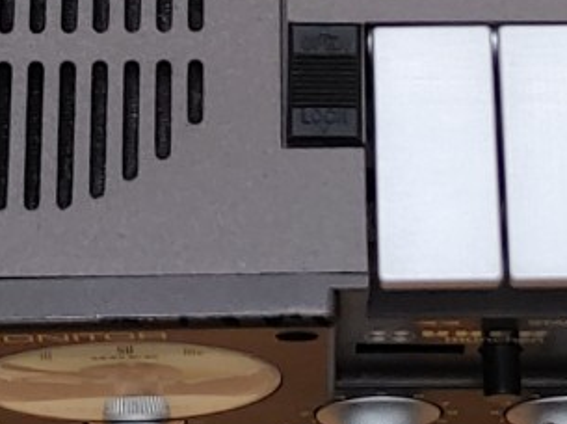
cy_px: -93
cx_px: 290
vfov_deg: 9.4
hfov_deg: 12.7
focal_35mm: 156
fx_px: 2552
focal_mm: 4.36
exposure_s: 1/111
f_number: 1.8
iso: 50
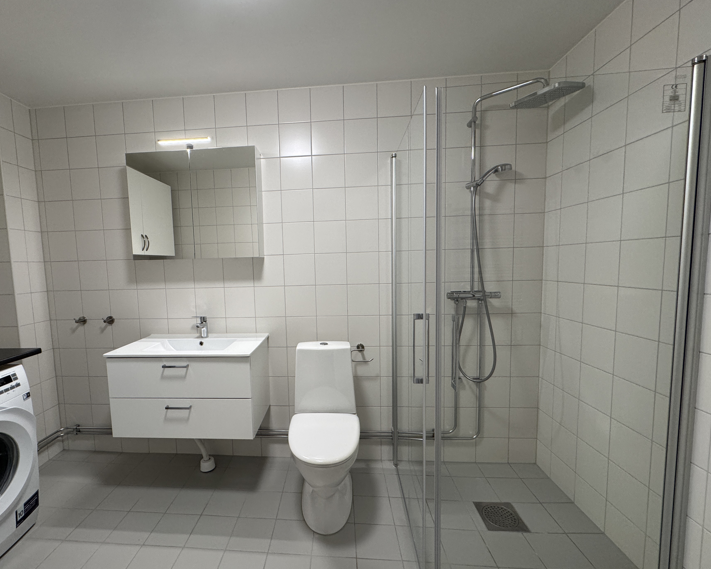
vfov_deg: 80.4
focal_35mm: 16
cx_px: 312
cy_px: 293
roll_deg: +1.7
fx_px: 337
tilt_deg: -4.7
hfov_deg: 92.7
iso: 200
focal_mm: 2.22
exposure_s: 1/100
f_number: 2.2
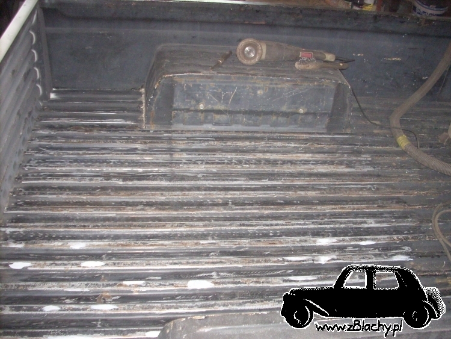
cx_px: 226
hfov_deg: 50.1
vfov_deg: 38.7
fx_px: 482
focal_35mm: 37
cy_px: 170
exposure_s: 1/60
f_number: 2.8
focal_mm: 6.2
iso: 400
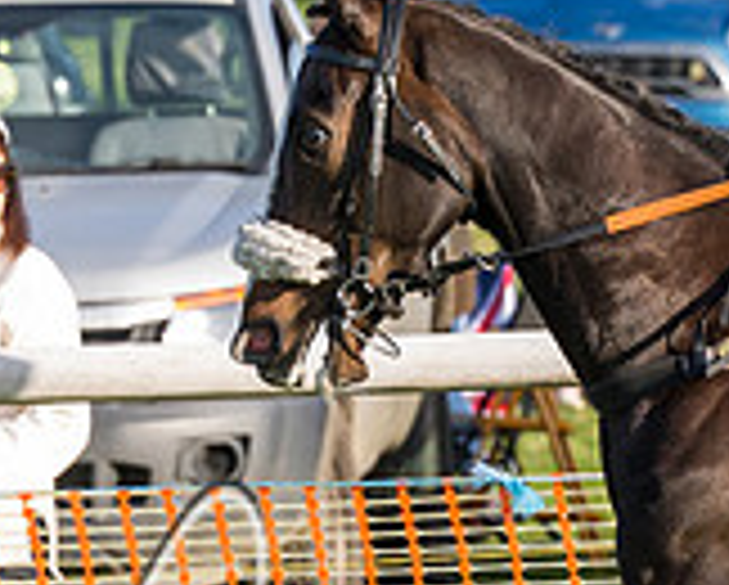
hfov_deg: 2.3
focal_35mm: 838
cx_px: 925
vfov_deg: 1.9
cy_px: 454
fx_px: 18102
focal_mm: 125
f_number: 4
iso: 400
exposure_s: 1/1600
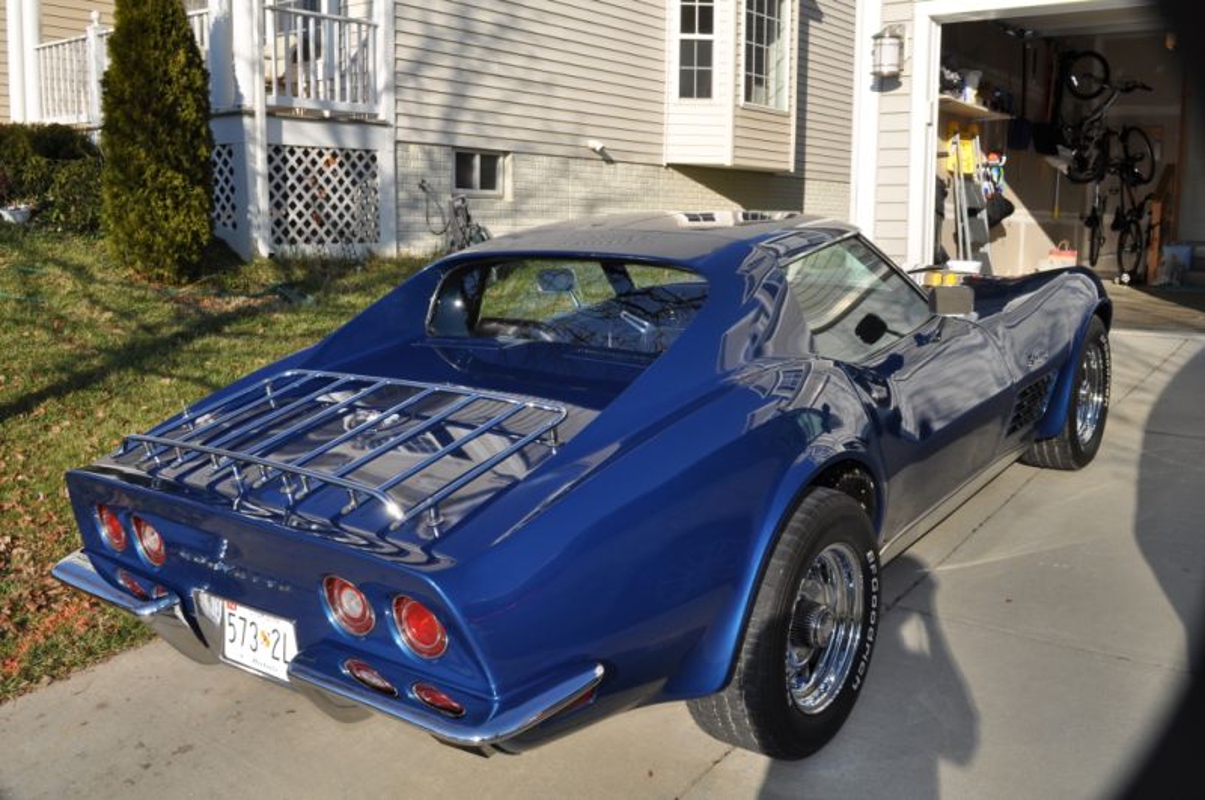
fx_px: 1103
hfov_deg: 57.3
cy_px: 400
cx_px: 602
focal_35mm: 33
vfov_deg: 39.9
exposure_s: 1/200
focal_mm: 22
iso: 200
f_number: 11
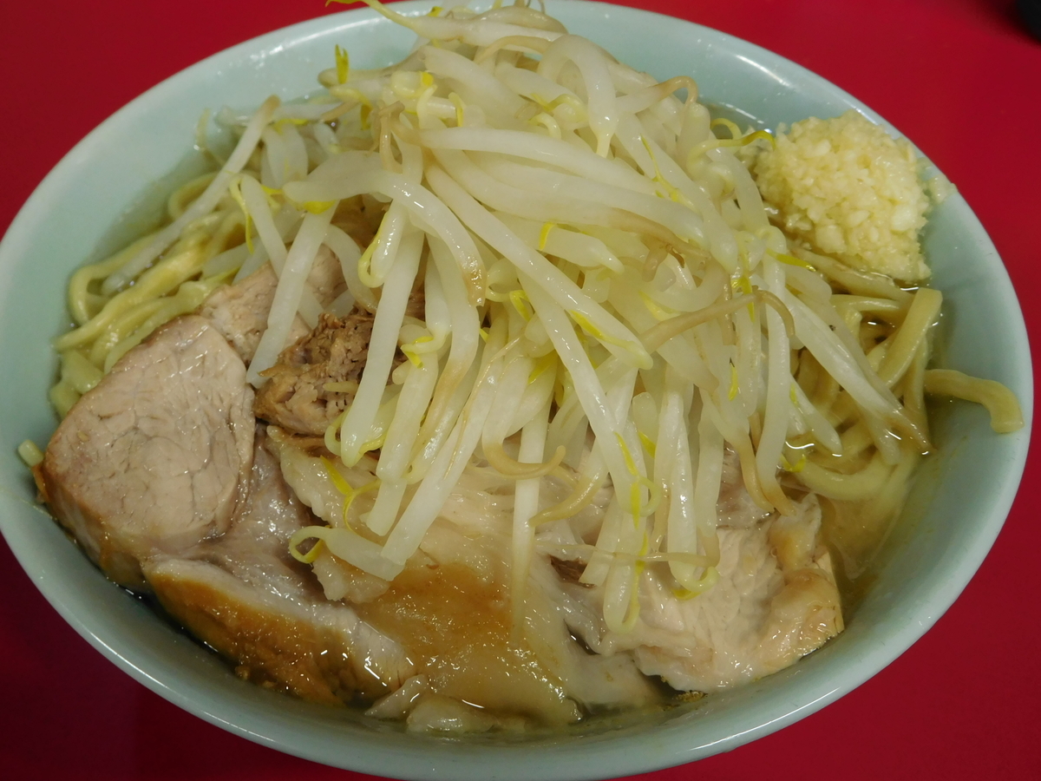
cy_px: 390
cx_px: 520
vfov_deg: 40.7
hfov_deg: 52.6
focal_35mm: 35
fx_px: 1053
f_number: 3.8
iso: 250
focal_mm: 6.2
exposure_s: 1/30
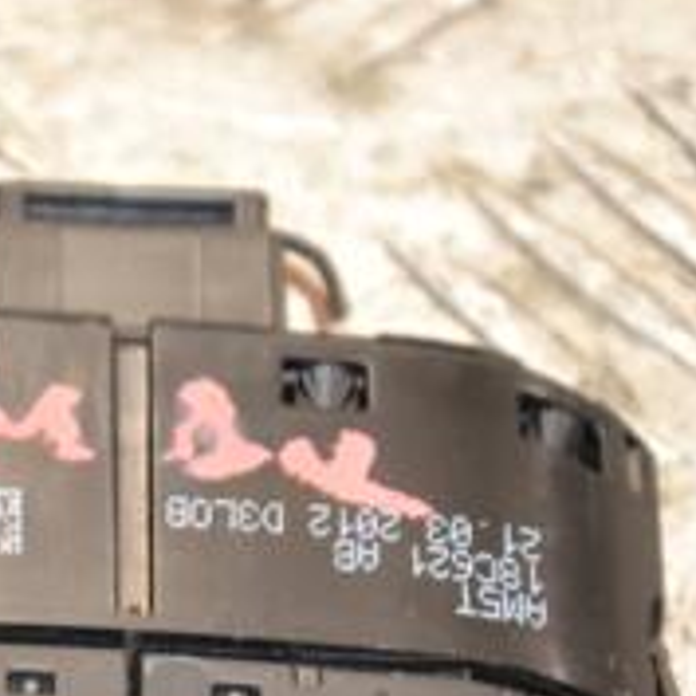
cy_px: 712
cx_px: -4
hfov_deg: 3.9
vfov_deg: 3.9
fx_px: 10315
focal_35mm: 453
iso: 800
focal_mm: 105
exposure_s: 1/80
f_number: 5.6
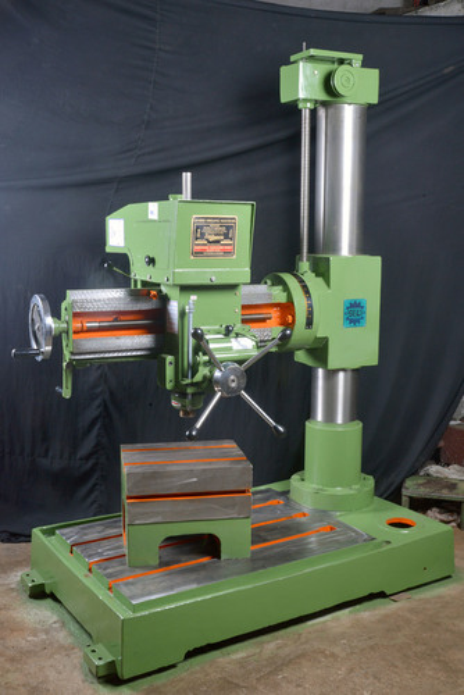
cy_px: 348
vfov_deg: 48.4
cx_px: 232
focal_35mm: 40
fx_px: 772
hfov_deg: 33.4
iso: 800
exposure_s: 1/200
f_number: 22
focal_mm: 40
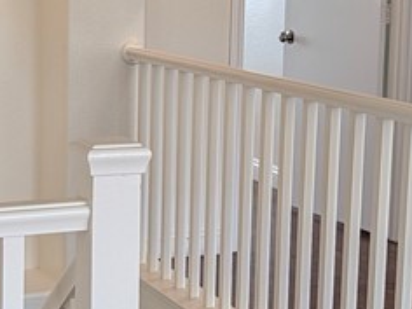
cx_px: 163
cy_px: 126
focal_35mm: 104
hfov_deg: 18.9
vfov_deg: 14.2
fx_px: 1238
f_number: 1.68
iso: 71
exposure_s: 1/120
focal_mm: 6.9
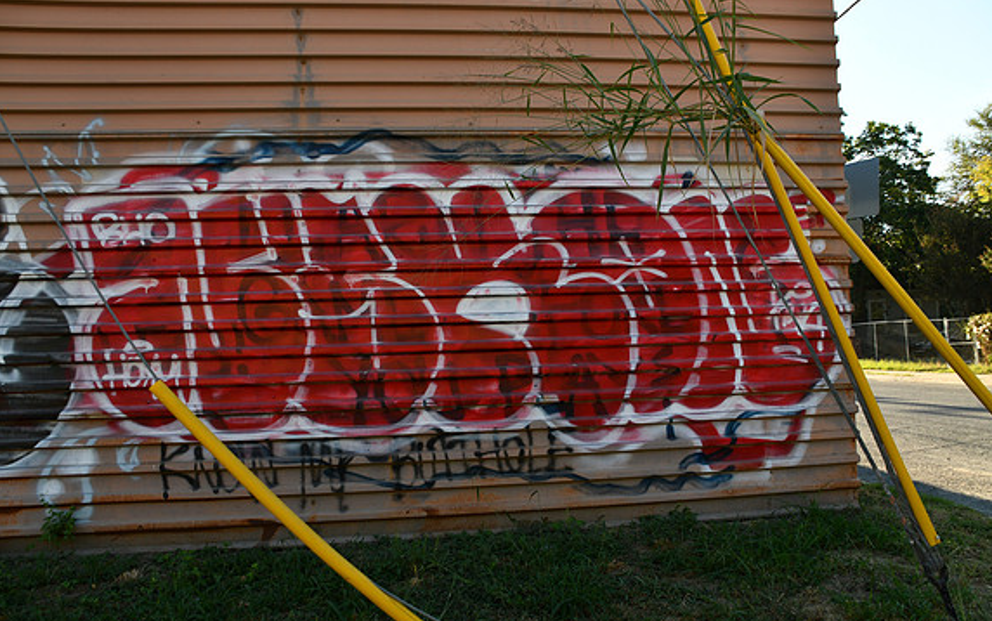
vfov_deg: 40.6
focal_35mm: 31
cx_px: 498
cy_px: 301
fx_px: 838
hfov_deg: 61.2
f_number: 5.6
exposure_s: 1/250
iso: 200
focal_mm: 20
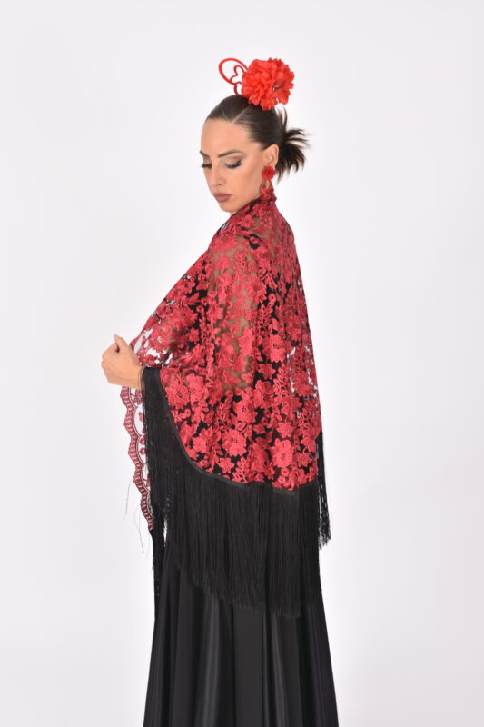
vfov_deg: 37.9
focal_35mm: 52
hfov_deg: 25.7
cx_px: 242
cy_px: 364
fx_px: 1059
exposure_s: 1/60
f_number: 4
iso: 100
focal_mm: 35
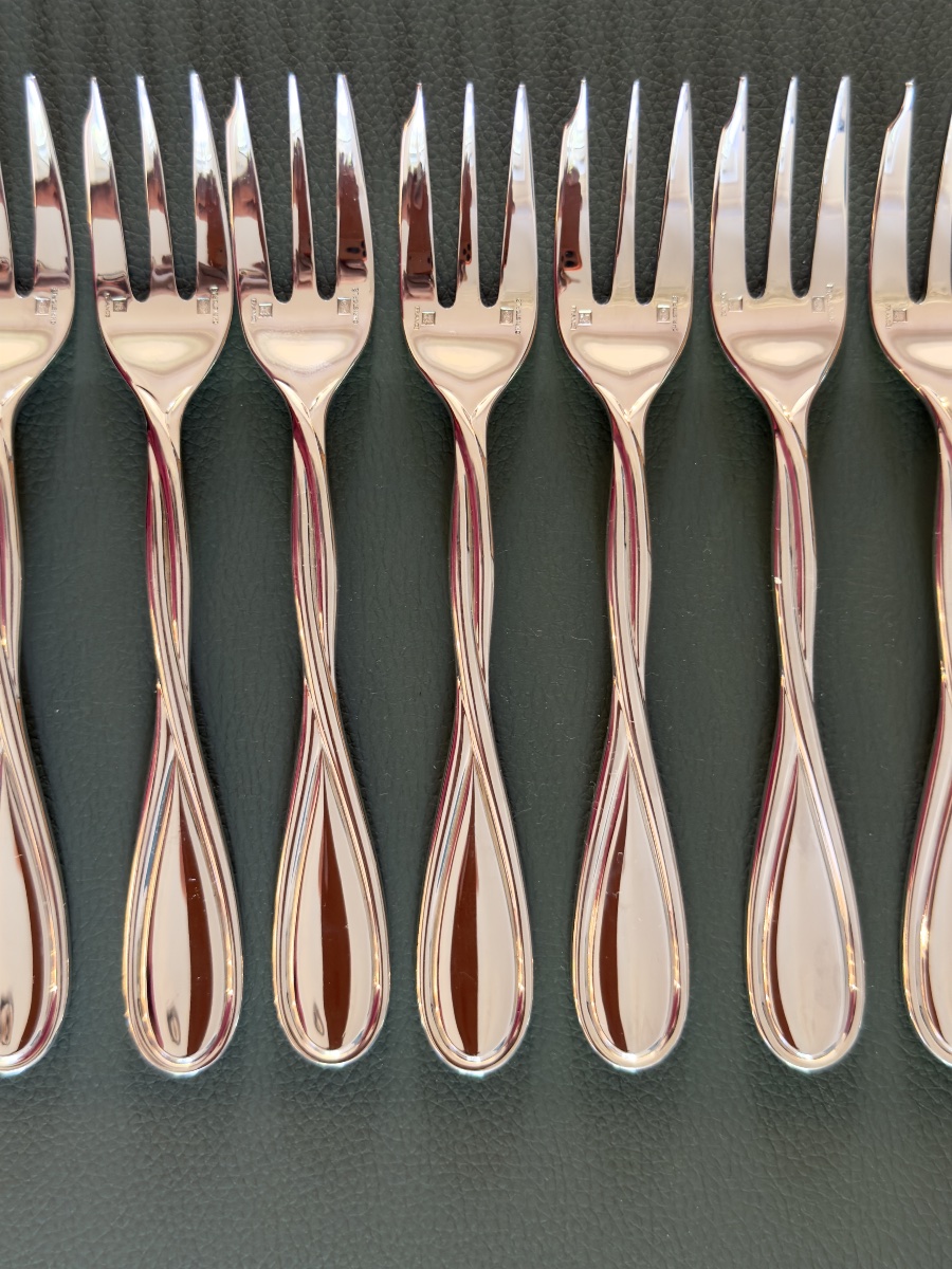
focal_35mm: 41
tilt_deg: -87.1
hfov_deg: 35.1
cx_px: 476
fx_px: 1503
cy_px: 634
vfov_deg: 45.8
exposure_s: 1/33
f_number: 1.78
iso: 320
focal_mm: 6.76
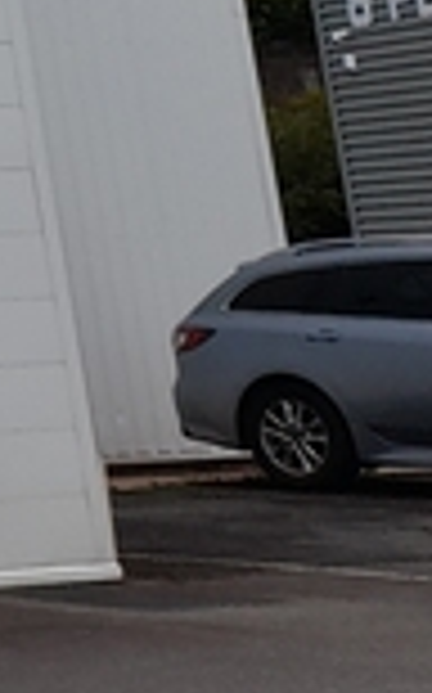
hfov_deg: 5.9
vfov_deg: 12.0
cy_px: -432
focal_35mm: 165
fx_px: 3114
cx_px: -1620
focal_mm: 4.6
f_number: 2
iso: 20
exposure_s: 1/929
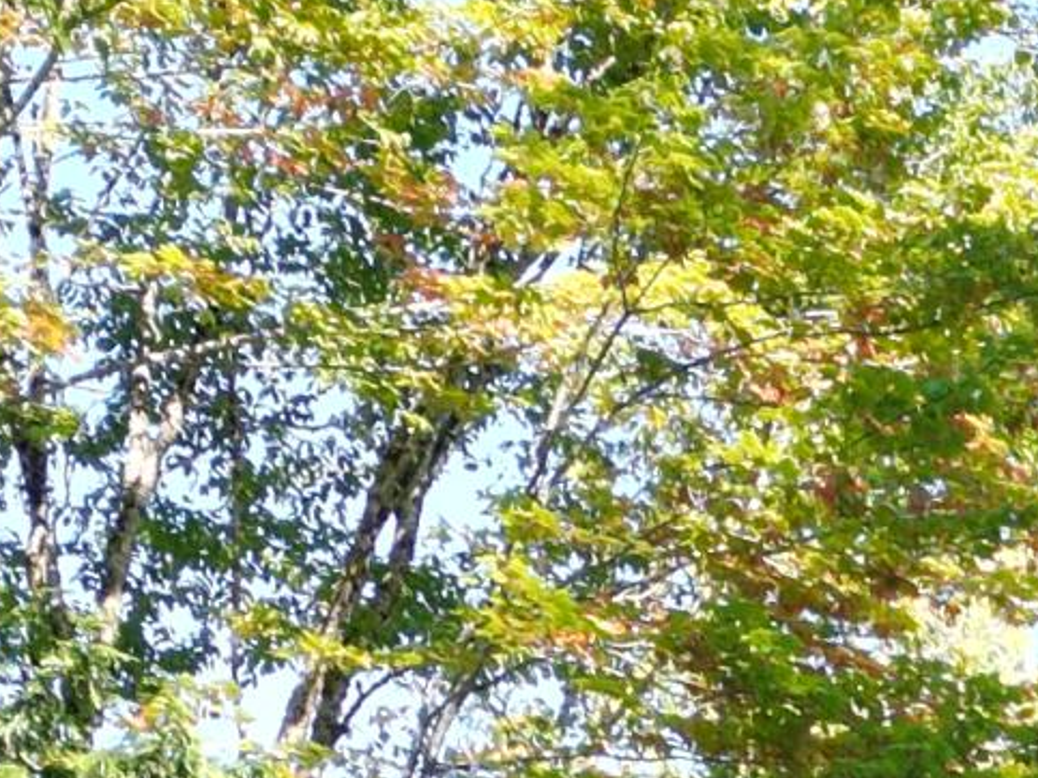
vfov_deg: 9.0
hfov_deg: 12.4
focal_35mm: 149
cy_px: 1827
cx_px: 1713
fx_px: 4467
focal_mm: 6.72
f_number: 1.7
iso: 100
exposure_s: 1/500
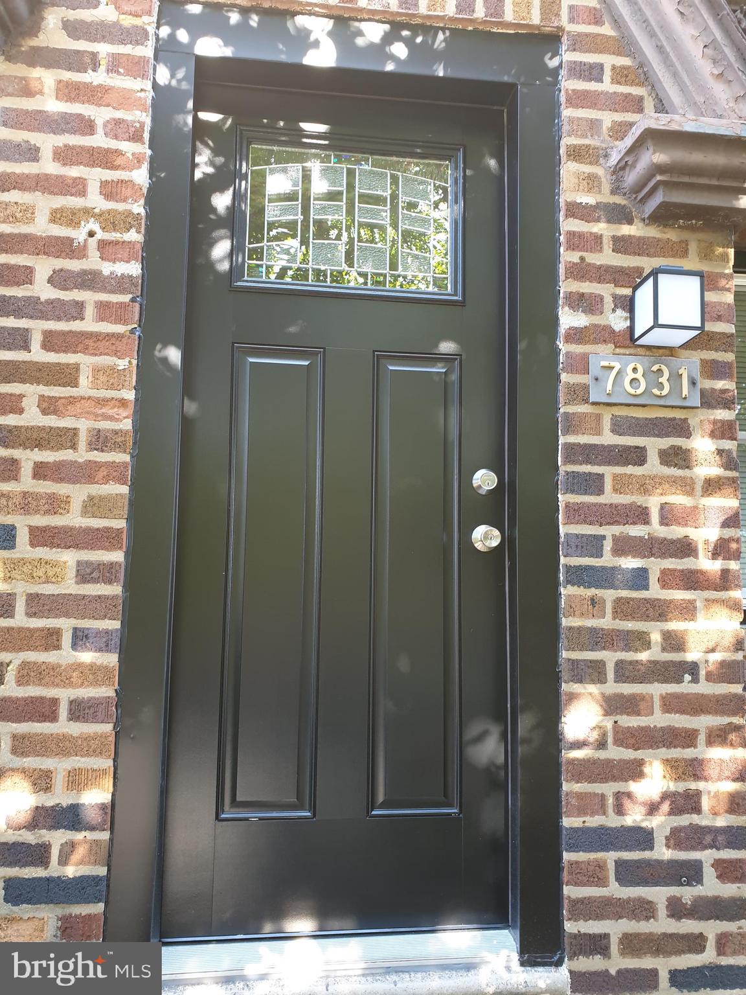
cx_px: 373
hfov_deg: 53.1
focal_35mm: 26
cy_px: 498
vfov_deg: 67.3
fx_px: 747
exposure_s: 1/50
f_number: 2.4
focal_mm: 4.3
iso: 100
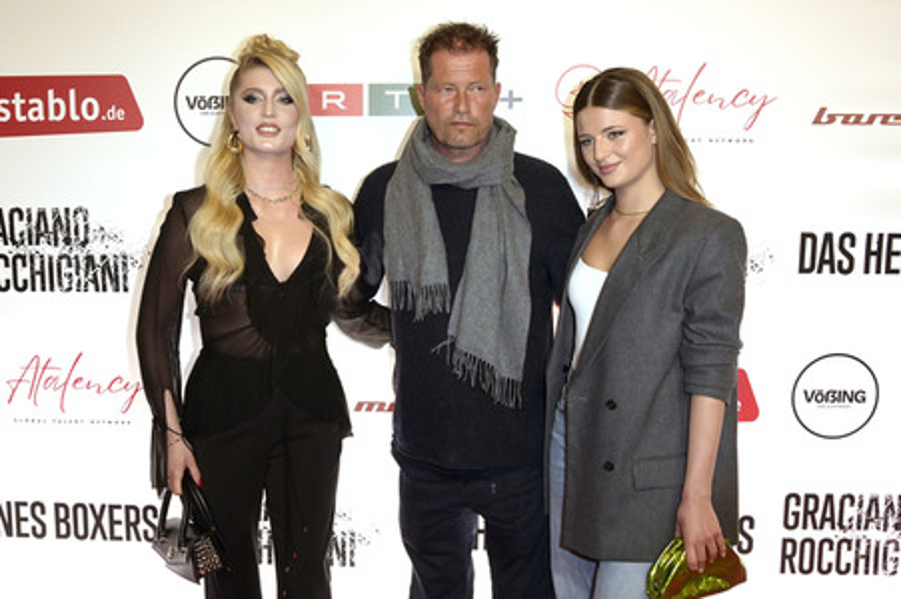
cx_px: 450
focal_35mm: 32
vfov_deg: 41.1
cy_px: 300
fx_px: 800
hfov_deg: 58.8
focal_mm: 32
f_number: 5.6
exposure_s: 1/100
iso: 500
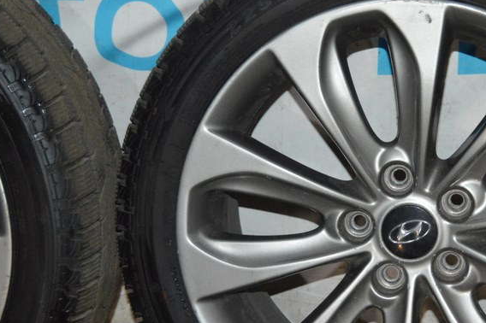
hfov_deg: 21.8
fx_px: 1241
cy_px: 219
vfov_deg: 14.8
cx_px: 405
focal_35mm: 92
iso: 2500
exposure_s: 1/60
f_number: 4.5
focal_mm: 34
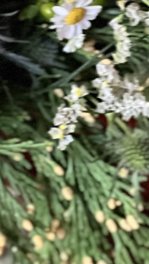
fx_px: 2142
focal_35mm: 305
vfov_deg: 7.0
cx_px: -74
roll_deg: -2.1
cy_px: -142
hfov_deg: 4.0
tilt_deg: -23.6
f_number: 2.8
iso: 800
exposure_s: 1/15
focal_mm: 9
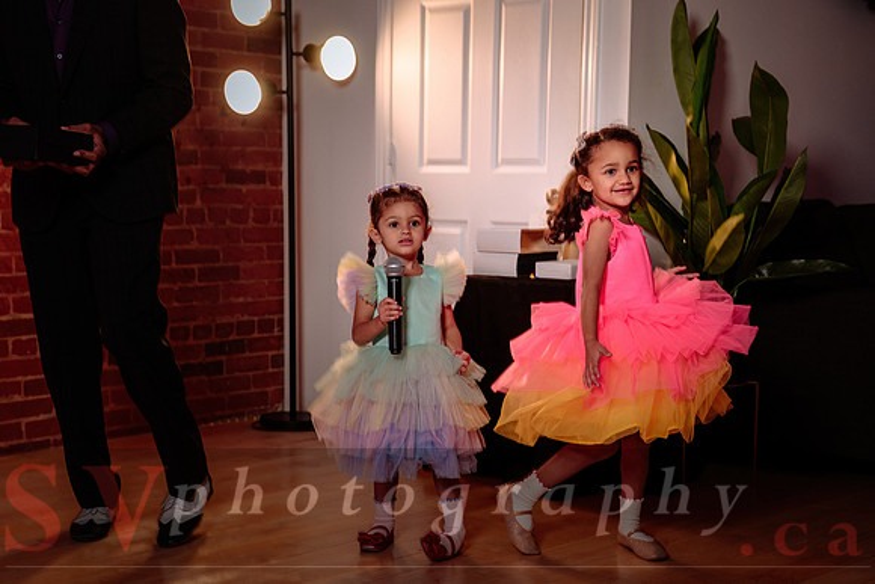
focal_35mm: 63
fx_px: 1526
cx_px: 394
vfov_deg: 21.7
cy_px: 311
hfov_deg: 32.0
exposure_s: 1/200
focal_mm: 56
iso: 500
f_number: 3.2
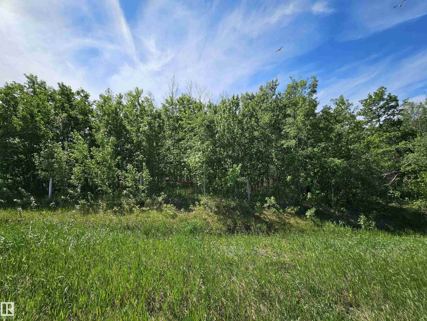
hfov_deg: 106.2
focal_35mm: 13
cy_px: 160
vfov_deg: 89.9
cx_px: 214
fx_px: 160
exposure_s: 1/2371
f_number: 2.2
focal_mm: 2.2
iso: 50
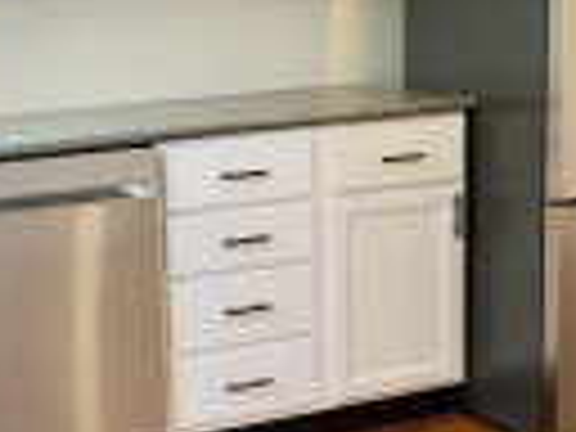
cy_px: 171
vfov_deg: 20.1
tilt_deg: -9.1
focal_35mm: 73
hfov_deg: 26.6
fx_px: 1215
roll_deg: +2.2
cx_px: 227
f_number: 2.2
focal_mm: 2.22
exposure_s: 1/120
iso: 125
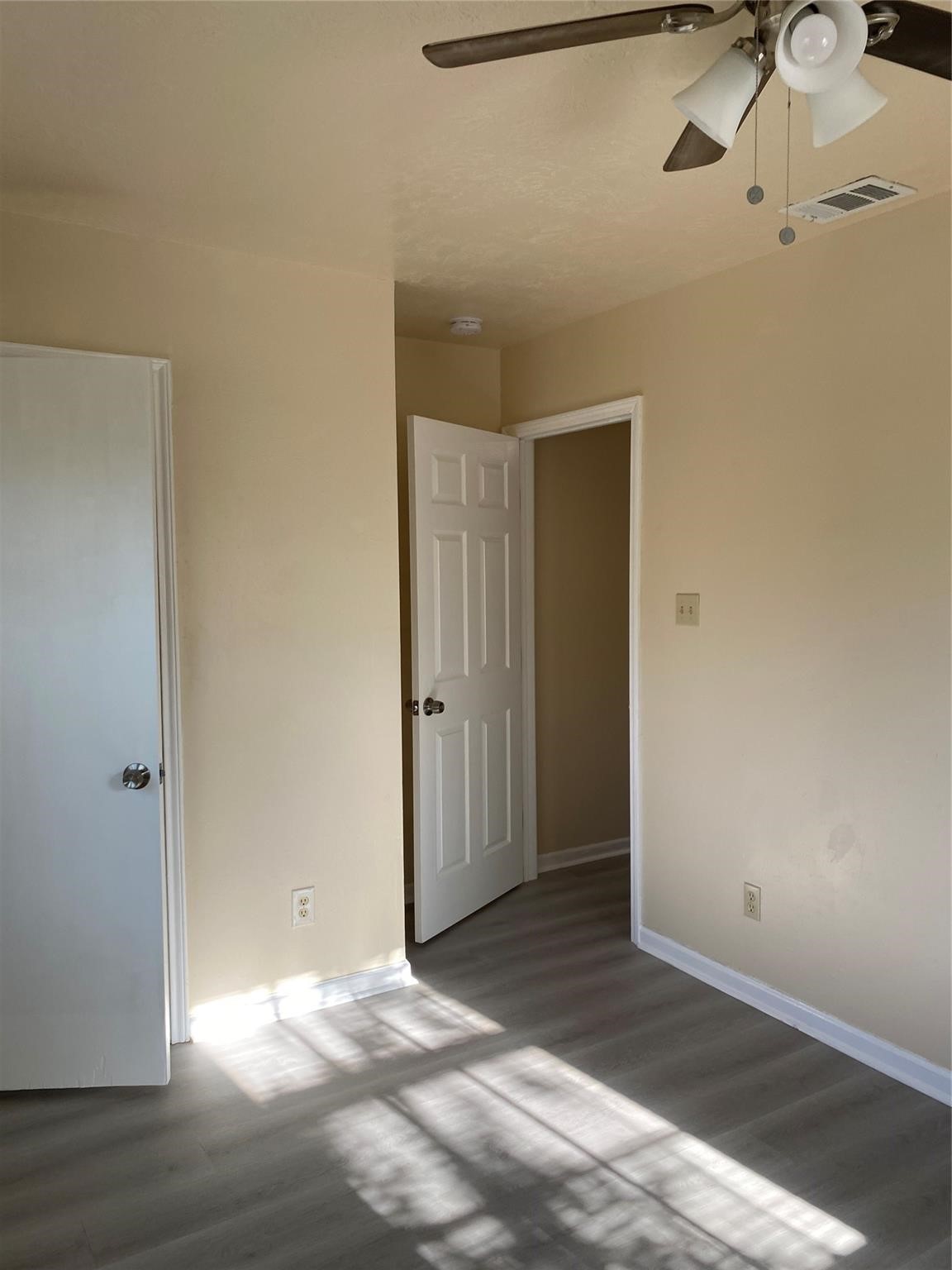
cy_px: 635
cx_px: 476
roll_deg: +0.6
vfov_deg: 67.3
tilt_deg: -1.4
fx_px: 953
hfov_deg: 53.1
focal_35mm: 26
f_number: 1.8
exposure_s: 1/121
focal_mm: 4.25
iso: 40
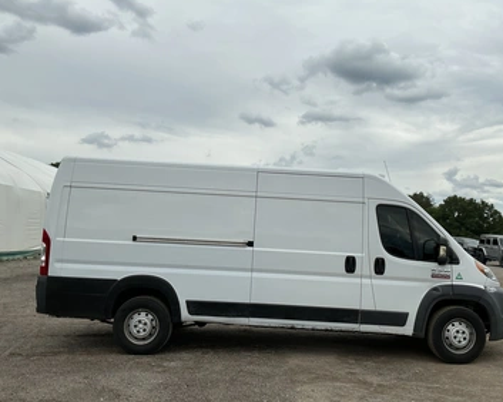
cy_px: 205
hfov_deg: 57.1
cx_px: 274
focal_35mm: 31
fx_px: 461
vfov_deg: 47.1
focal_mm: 3
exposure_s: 1/2667
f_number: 1.8
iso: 25
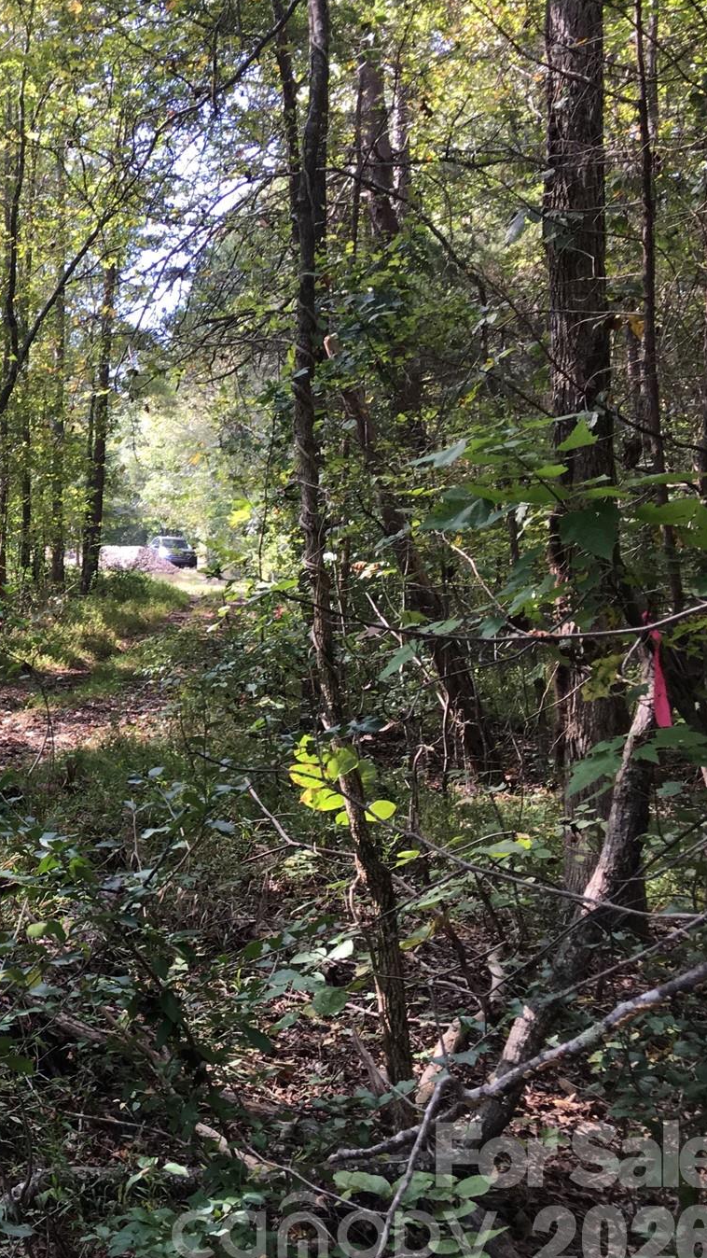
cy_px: 589
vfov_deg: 42.9
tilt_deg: +1.4
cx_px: -222
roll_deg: -2.2
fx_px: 1600
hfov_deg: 22.2
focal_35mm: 48
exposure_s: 1/120
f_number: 2.2
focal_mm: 4.15
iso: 32
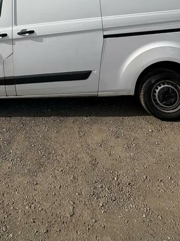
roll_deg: +3.6
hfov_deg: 46.9
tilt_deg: +3.6
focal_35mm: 29
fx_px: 201
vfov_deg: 48.9
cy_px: -7
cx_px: 52
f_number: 2.2
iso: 50
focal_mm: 2.22
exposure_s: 1/4132
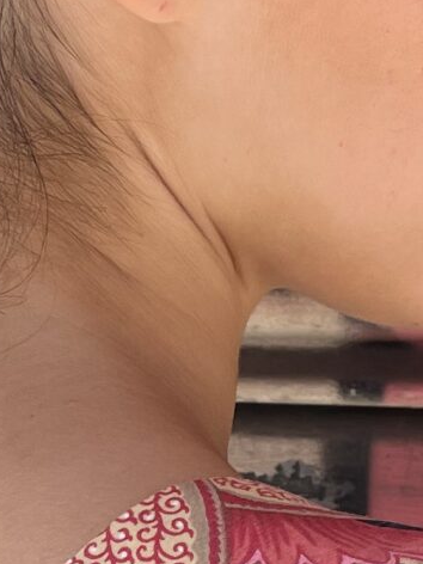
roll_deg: +1.0
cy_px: 491
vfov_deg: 13.9
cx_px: 41
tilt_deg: -6.4
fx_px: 2297
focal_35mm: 141
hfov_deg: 10.5
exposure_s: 1/231
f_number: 1.6
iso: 32
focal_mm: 4.2
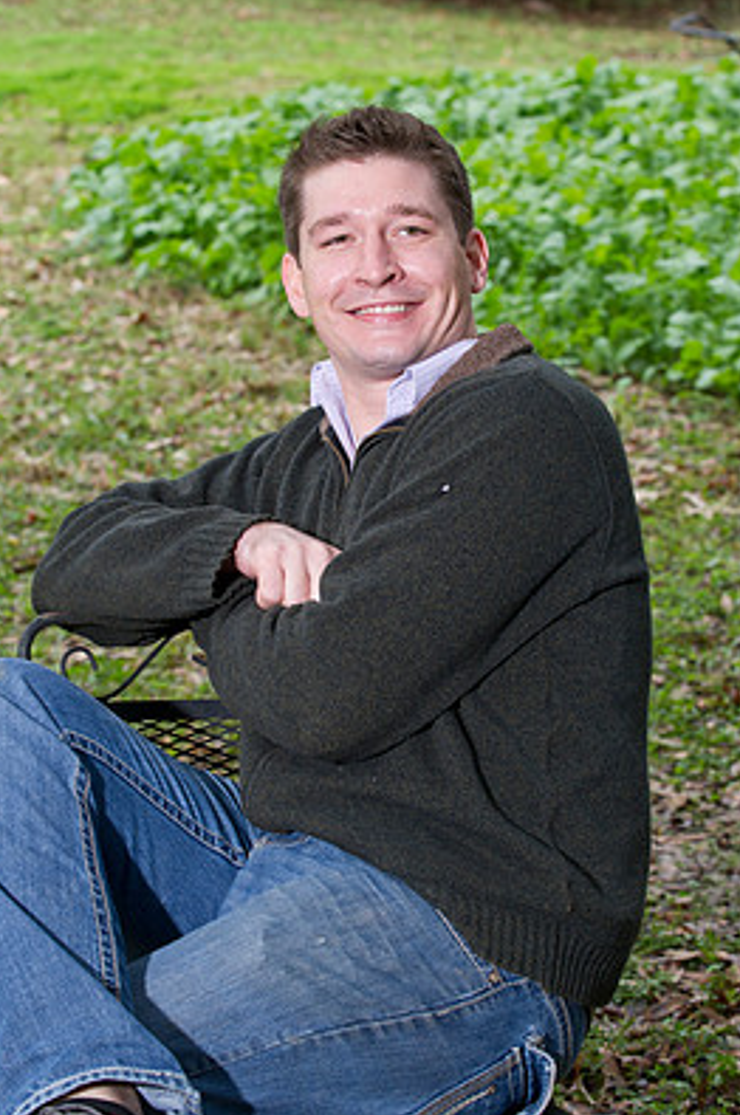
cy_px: 553
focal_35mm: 98
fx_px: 3032
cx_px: 357
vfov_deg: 20.8
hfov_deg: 13.9
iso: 800
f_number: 5.6
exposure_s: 1/125
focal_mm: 86
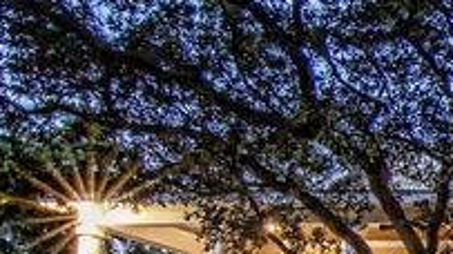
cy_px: 349
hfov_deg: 15.0
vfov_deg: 12.5
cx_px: 1058
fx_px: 1117
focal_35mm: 93
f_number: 22
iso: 400
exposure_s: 15
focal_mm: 12
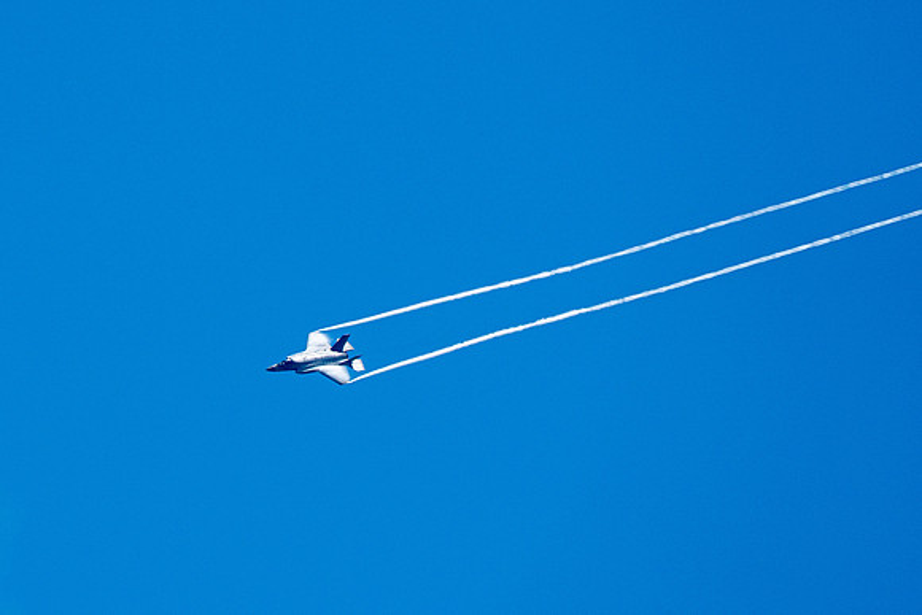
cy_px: 271
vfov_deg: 1.9
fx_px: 18741
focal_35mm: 732
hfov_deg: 2.8
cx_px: 164
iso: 640
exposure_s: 1/1250
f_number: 10
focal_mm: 400
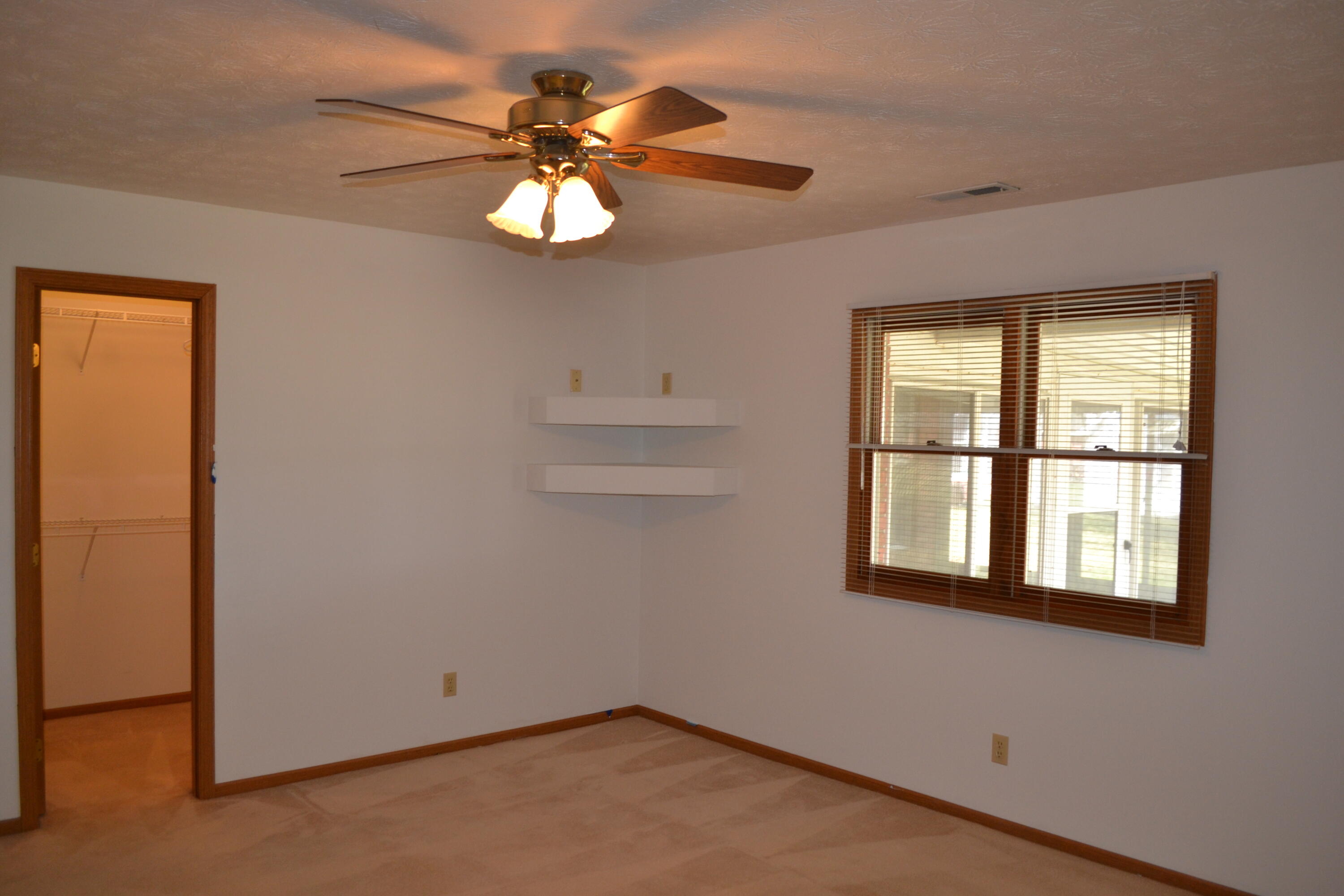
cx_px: 672
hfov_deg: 67.4
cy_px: 448
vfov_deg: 47.9
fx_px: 1008
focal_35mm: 27
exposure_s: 1/60
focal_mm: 18
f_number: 3.5
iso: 400
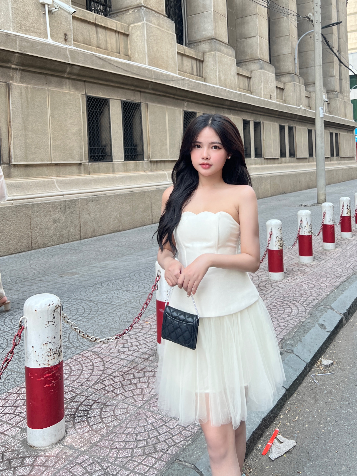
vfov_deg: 67.3
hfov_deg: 53.1
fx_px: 358
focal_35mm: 26
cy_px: 238
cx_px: 178
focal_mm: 5.7
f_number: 1.5
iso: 50
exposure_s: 1/424
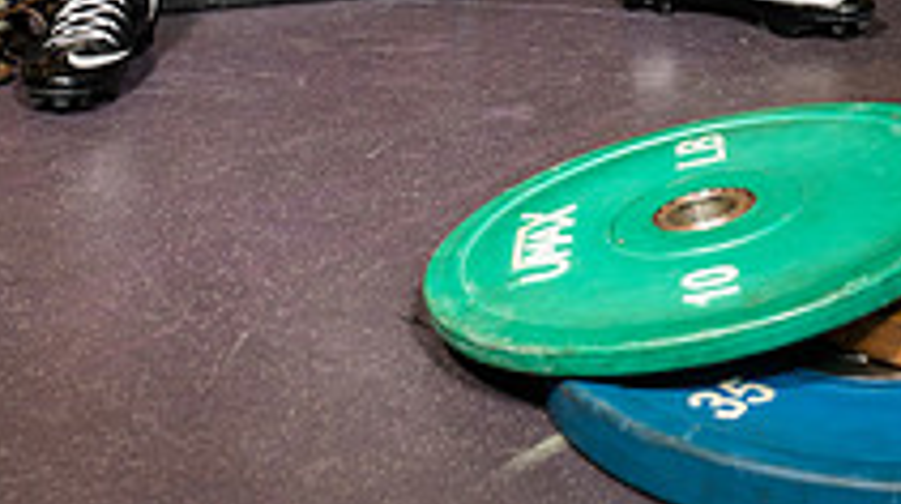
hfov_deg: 22.7
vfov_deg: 11.7
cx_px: 418
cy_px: -448
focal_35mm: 94
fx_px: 2243
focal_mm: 42
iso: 500
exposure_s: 1/250
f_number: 5.6
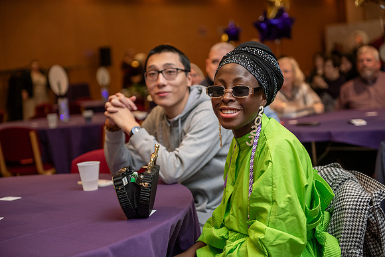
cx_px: 192
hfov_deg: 28.8
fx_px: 749
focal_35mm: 70
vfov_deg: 19.5
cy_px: 128
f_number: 3.2
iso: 1250
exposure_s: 1/200
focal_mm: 70
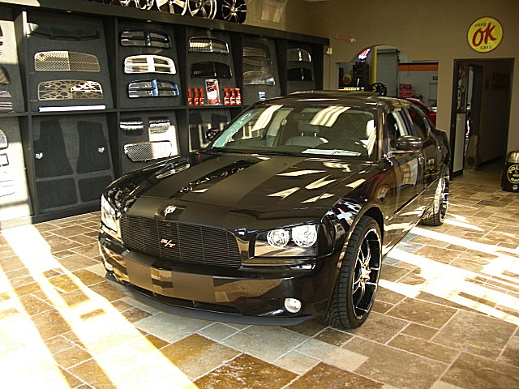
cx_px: 260
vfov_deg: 39.7
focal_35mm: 36
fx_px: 540
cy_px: 194
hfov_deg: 51.4
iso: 200
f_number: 2.8
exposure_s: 1/60
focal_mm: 6.3
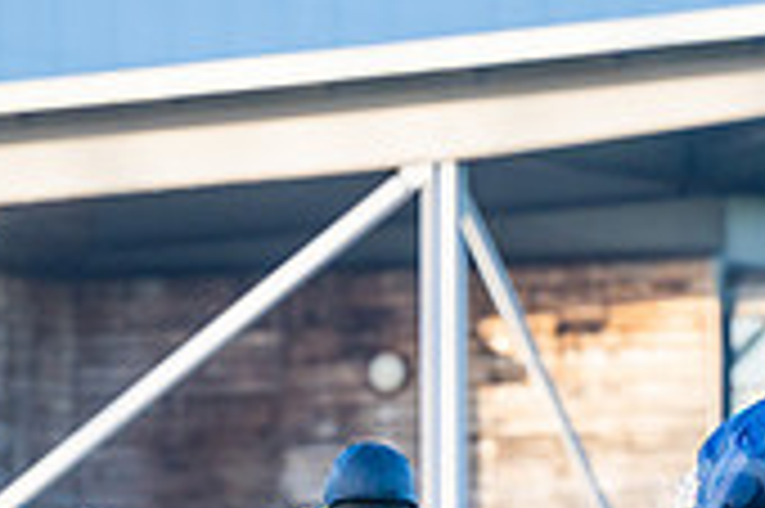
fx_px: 11485
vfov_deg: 2.5
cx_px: 1083
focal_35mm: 541
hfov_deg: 3.8
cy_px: 802
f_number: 3.5
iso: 320
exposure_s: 1/800
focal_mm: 130
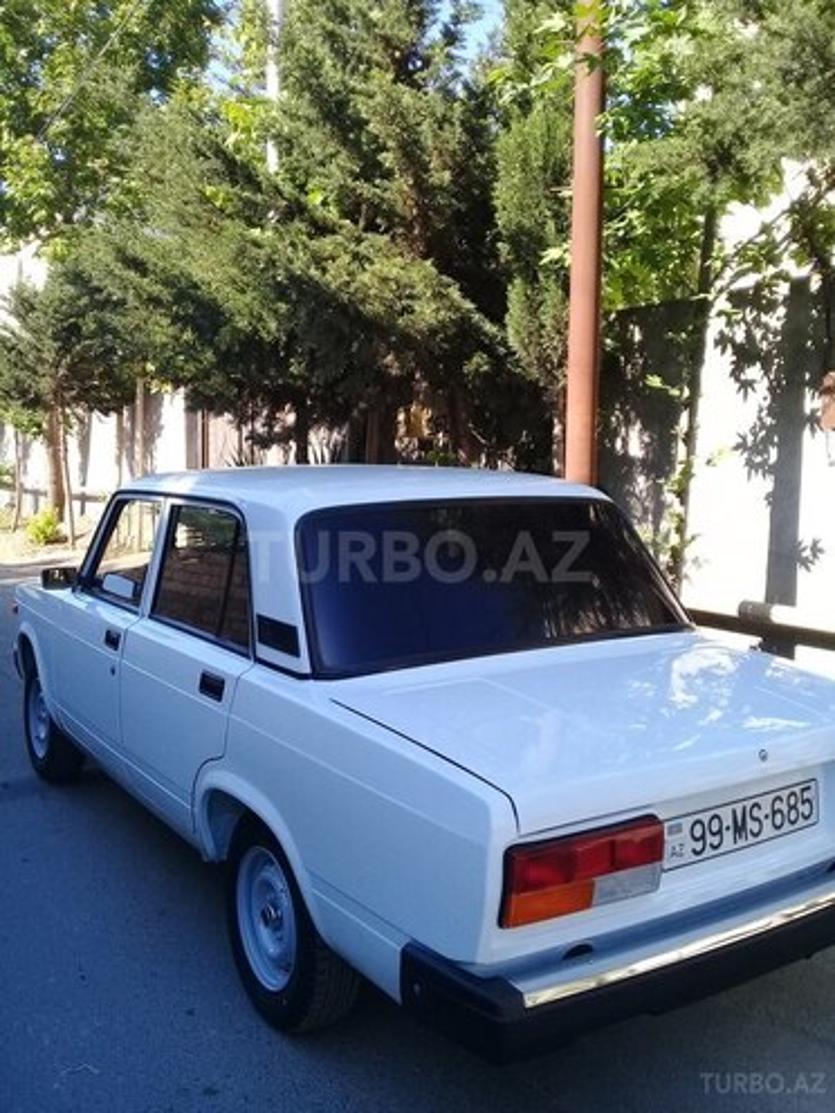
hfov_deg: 45.4
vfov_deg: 58.4
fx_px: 997
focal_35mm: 31
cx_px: 418
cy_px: 556
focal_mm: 3.3
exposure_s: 1/323
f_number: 2.2
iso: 50
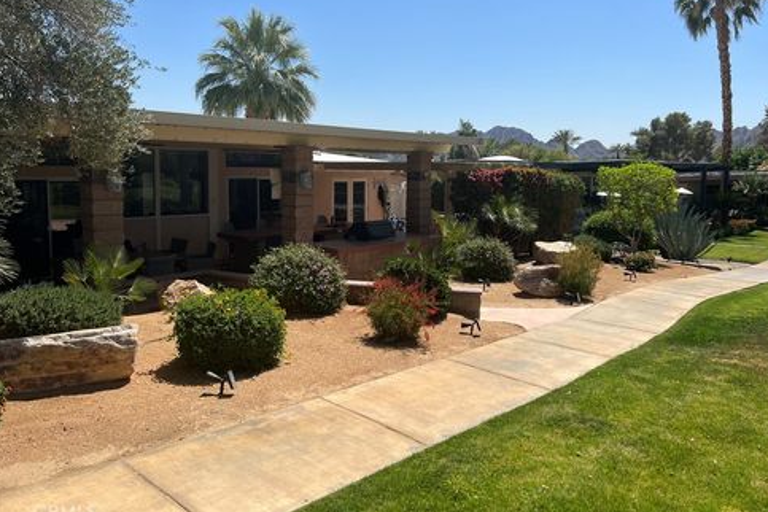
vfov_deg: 46.3
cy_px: 225
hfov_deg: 65.5
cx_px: 391
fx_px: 597
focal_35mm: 28
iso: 50
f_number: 1.5
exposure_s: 1/5882
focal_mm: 5.7
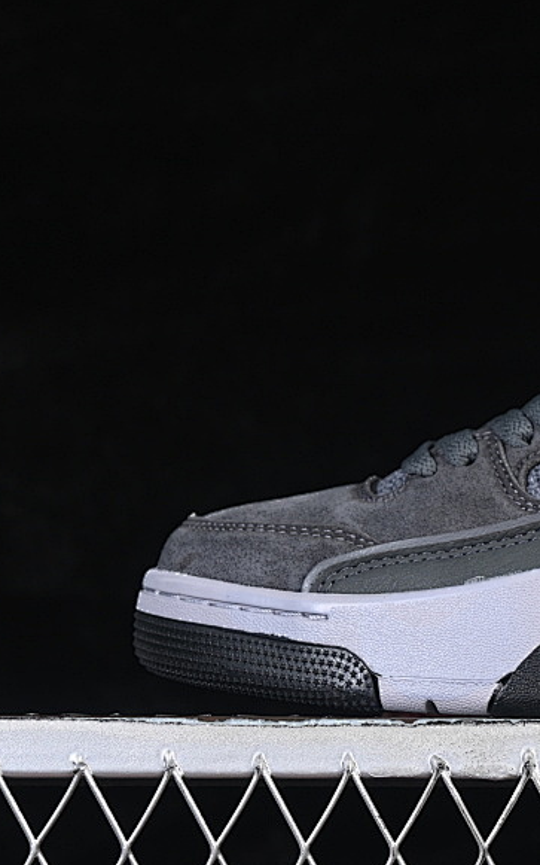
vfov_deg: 14.7
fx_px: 3344
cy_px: 386
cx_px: 662
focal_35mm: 142
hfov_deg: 9.1
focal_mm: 50
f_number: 6.3
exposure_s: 1/60
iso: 160
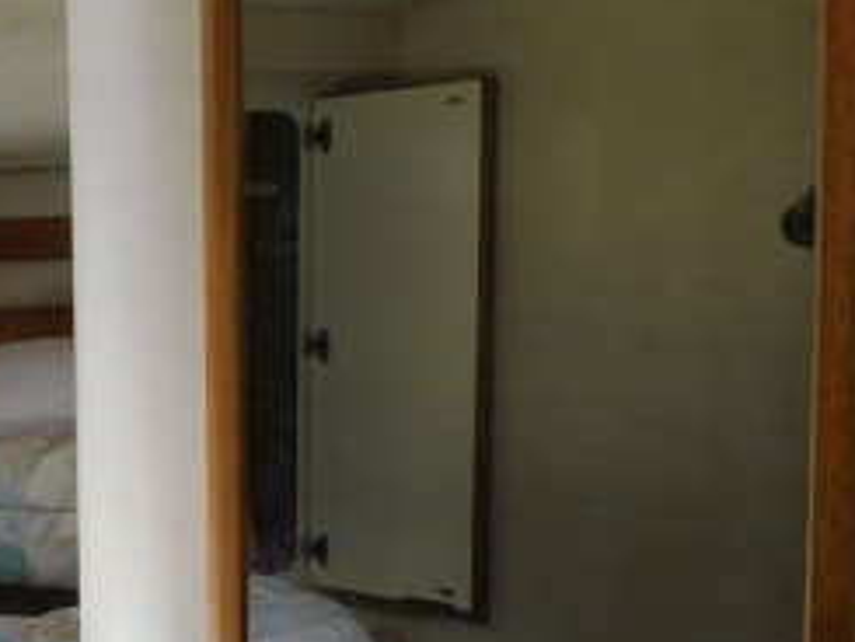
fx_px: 1853
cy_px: 478
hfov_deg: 22.6
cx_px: -314
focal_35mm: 75
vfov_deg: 19.5
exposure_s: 1/400
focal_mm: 4
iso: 125
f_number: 3
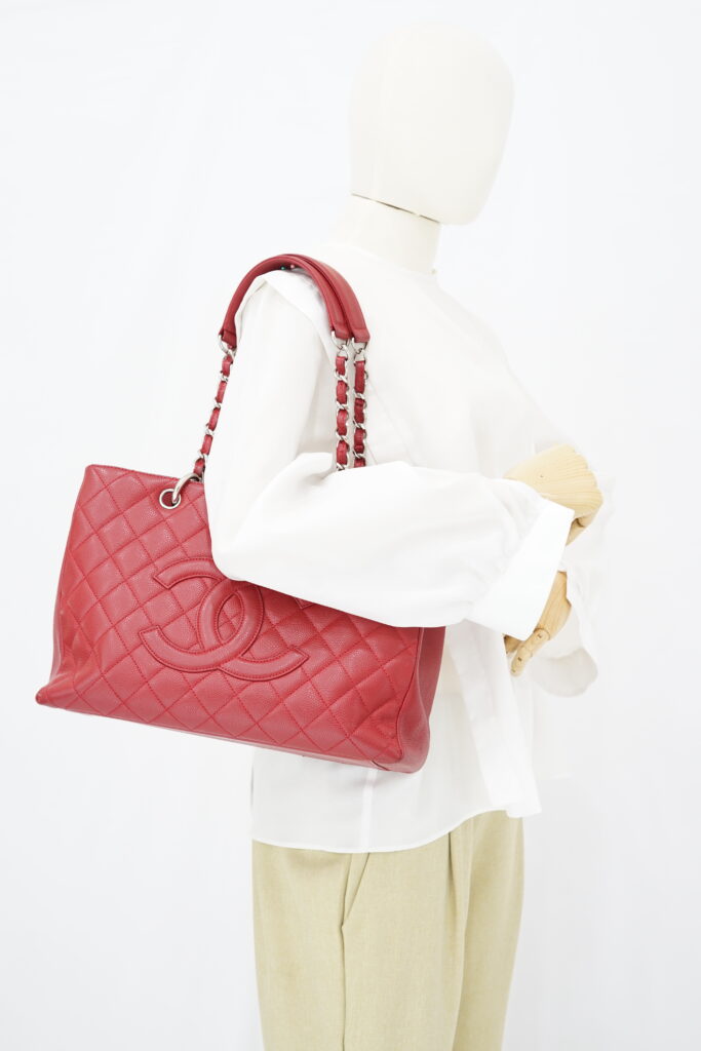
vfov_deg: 39.6
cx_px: 350
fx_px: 1460
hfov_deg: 27.0
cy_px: 526
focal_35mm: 50
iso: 640
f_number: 6.3
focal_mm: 50
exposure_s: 1/5
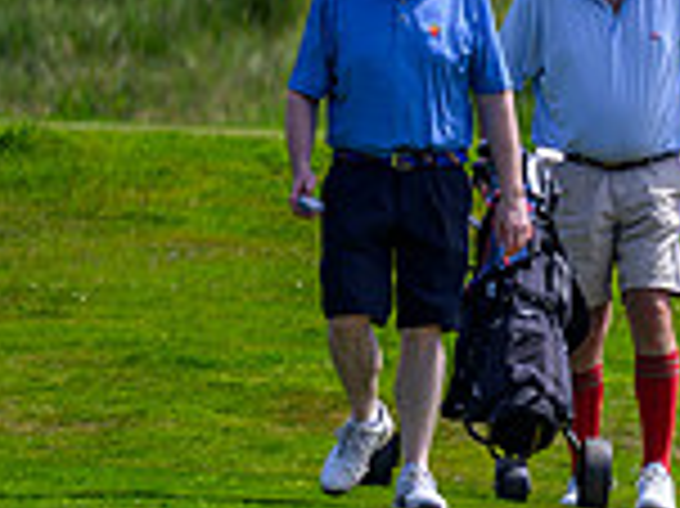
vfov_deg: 0.7
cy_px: 182
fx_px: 40611
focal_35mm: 2069
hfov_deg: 1.0
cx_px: 1297
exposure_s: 1/2500
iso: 500
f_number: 4
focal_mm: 560
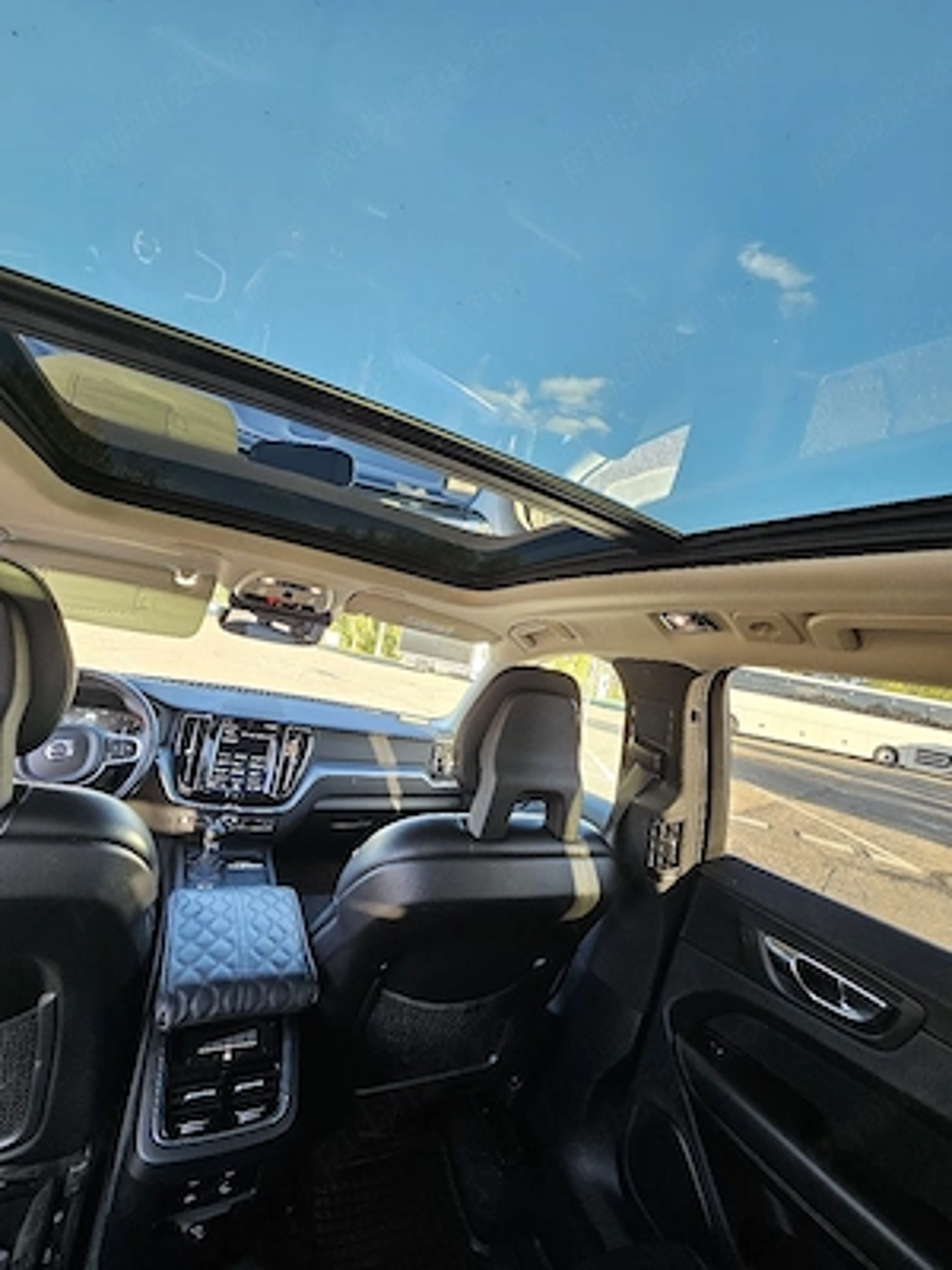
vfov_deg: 106.2
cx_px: 476
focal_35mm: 13
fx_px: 477
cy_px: 635
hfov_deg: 89.9
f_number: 2.2
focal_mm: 2.2
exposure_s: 1/50
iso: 64
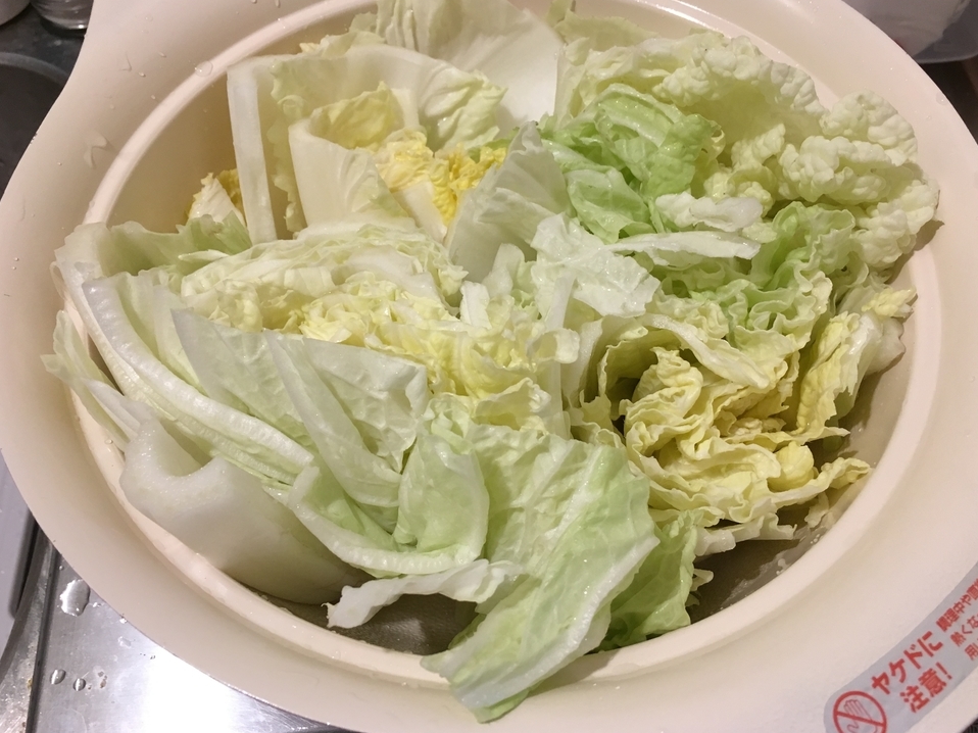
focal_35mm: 31
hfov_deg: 58.4
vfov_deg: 45.4
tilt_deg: -59.9
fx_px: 876
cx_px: 502
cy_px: 360
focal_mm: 4.15
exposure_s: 1/30
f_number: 2.2
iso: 100
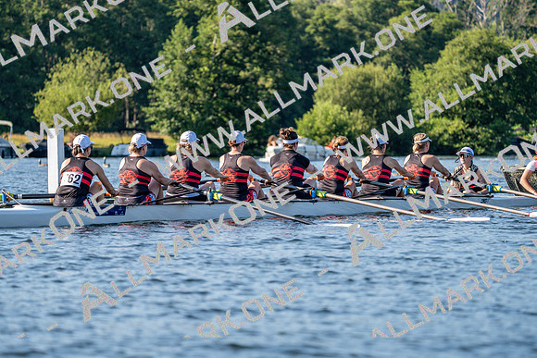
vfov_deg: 5.8
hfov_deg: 8.6
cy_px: 179
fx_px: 3566
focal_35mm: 239
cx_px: 268
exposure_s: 1/1600
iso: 400
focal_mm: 239
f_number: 5.6
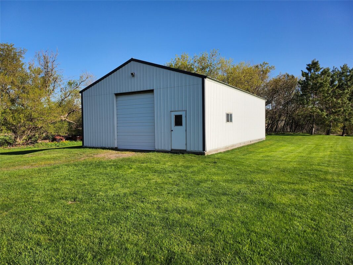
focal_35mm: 24
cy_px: 132
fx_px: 245
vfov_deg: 56.8
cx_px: 176
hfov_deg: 71.6
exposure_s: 1/3677
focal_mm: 5
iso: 50
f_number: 1.8
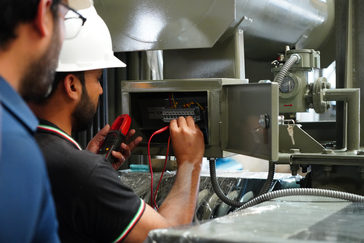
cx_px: 182
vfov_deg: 21.9
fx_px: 627
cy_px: 122
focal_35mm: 62
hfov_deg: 32.4
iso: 8000
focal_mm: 62
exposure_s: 1/125
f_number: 4
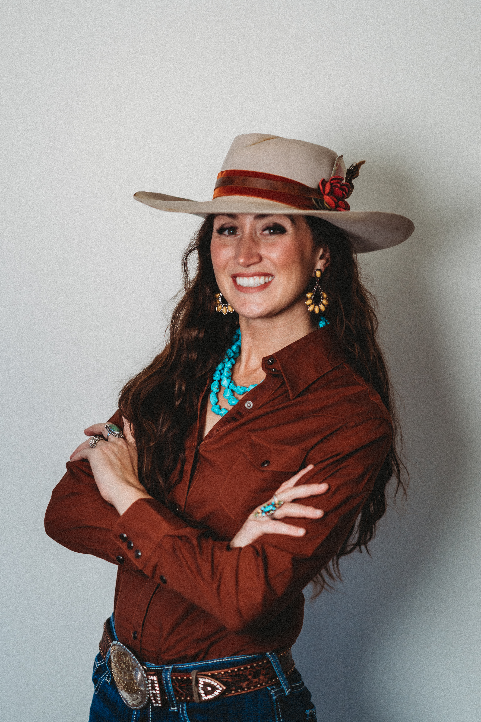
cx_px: 240
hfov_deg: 16.1
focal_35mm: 85
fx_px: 1703
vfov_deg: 23.9
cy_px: 361
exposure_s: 1/160
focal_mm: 85
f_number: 1.4
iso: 640
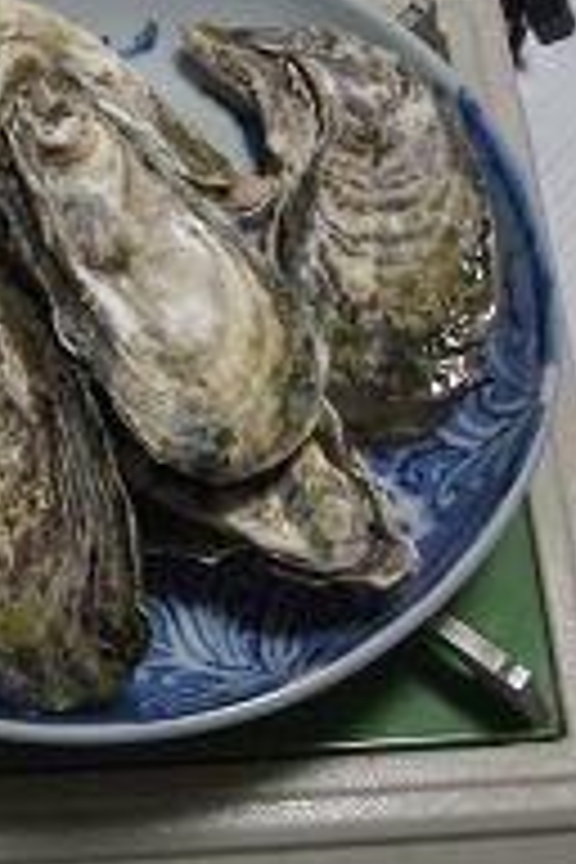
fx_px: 1848
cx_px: 86
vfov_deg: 26.2
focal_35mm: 77
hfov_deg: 17.5
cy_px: 297
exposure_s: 1/80
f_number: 2.8
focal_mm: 6.8
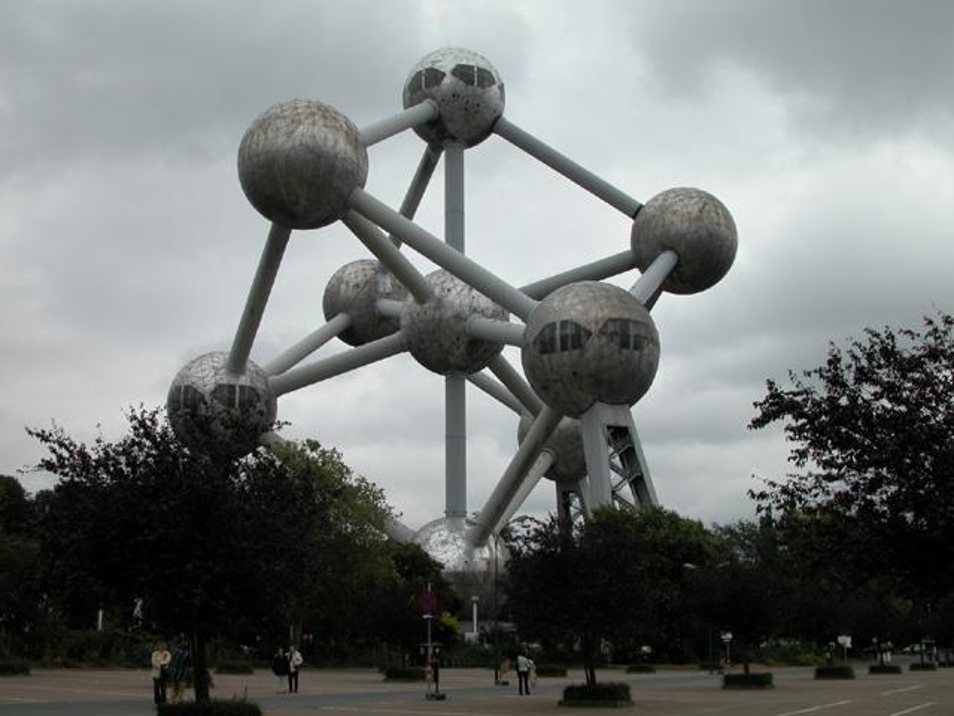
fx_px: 965
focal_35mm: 35
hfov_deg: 52.6
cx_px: 477
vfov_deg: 40.7
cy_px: 358
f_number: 6.3
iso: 100
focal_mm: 9.2
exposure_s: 1/324
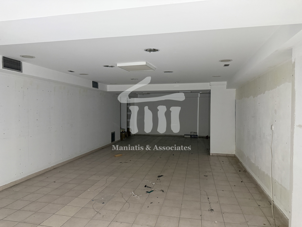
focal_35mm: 24
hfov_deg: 71.6
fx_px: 209
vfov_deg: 56.8
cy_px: 114
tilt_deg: -0.7
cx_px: 151
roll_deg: -0.4
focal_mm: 6.76
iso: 800
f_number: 1.78
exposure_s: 1/60
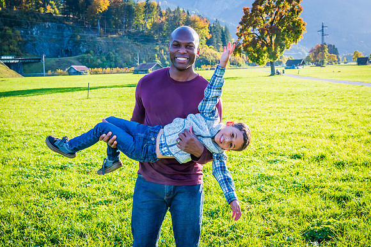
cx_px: 186
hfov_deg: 40.4
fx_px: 505
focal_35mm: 49
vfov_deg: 27.5
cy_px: 124
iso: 400
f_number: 11
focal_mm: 49
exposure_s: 1/500
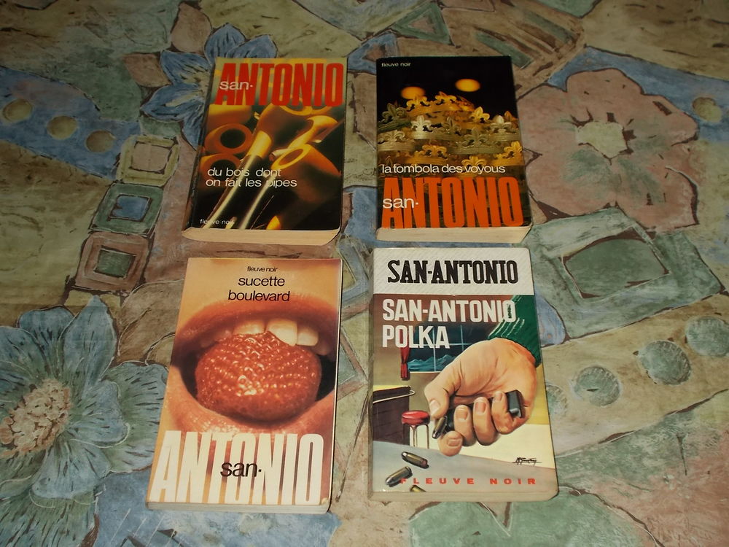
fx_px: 821
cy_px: 274
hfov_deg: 47.9
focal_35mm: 39
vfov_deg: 36.8
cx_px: 364
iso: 200
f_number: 3.9
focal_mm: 6.9
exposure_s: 1/30
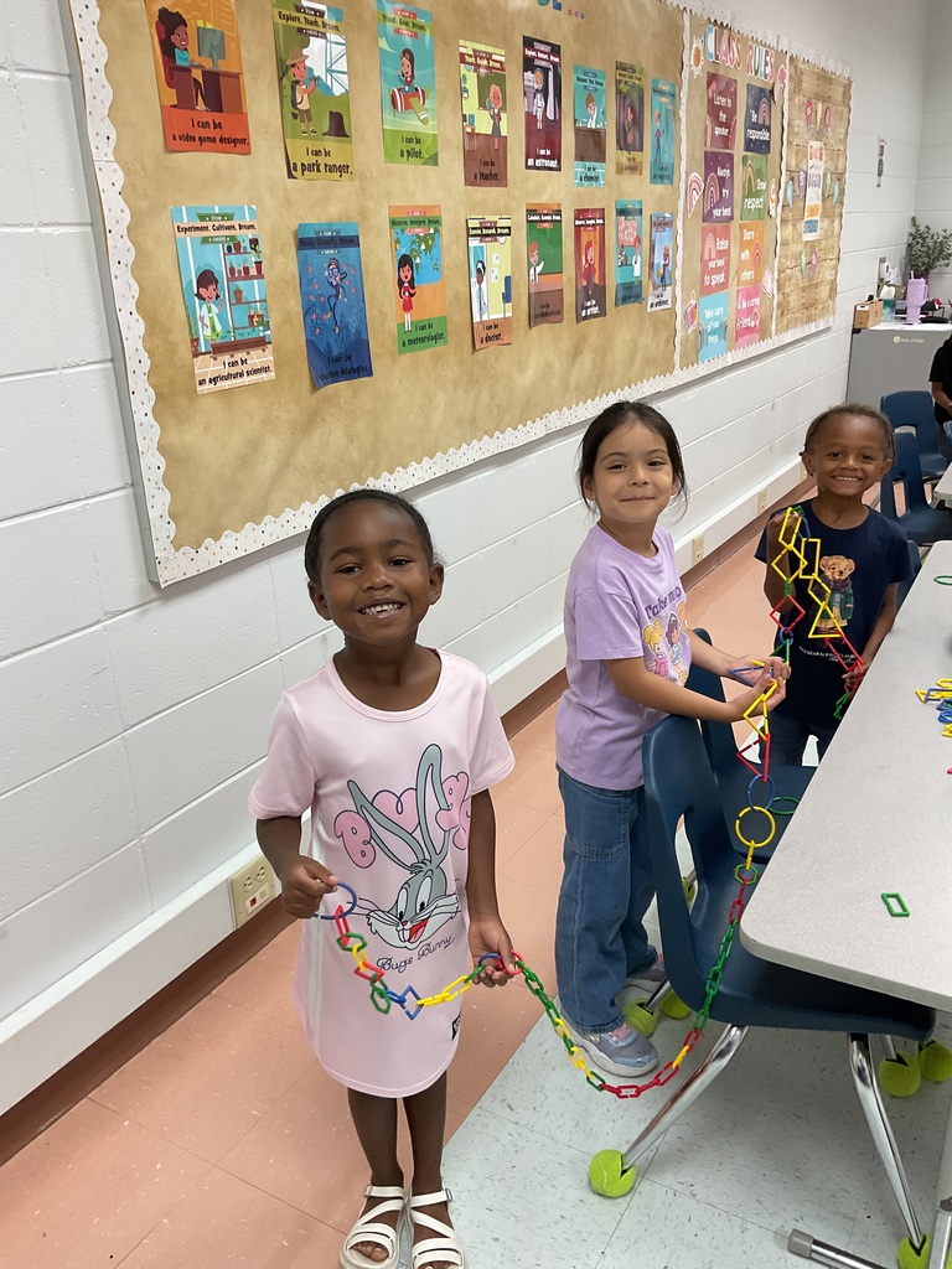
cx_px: 476
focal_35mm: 29
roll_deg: +0.2
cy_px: 634
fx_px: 1063
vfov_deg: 61.7
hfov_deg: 48.2
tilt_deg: -21.0
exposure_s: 1/60
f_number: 1.8
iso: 64
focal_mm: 3
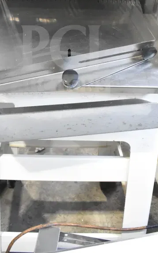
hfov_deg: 29.1
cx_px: 60
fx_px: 303
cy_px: 60
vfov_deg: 43.7
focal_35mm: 44
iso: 6400
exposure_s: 1/160
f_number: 6.3
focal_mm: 18
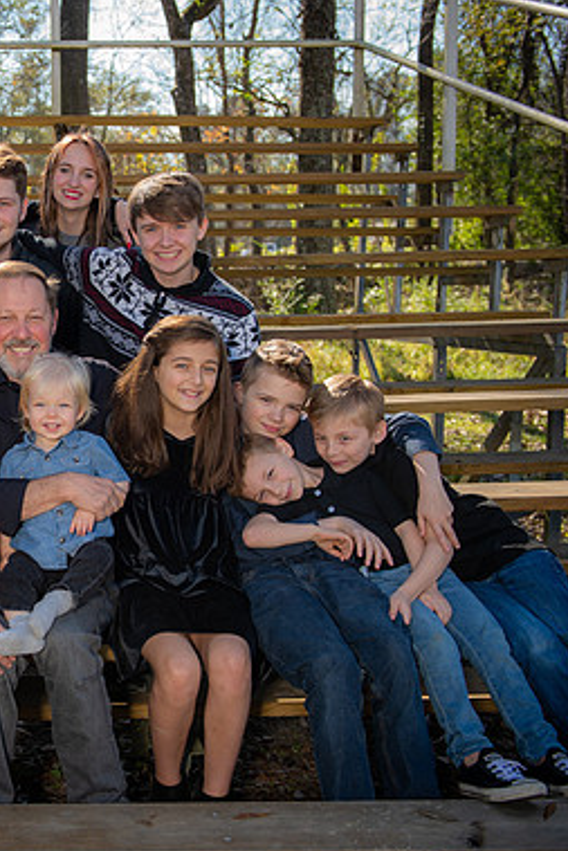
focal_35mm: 54
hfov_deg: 23.9
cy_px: 431
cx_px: -16
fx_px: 1277
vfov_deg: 36.9
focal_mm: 34
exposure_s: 1/250
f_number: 4
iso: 50
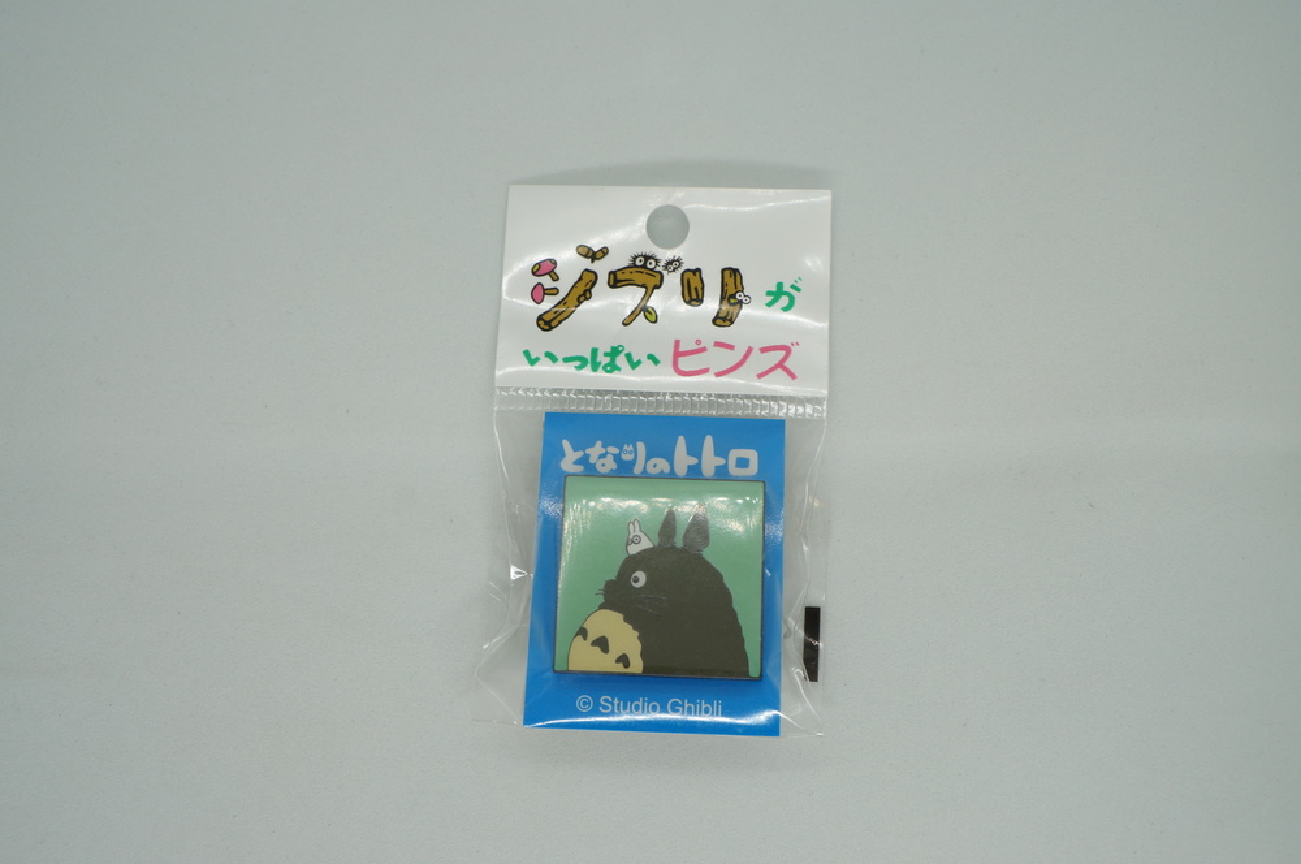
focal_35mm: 42
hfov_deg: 46.5
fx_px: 1516
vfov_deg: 31.8
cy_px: 432
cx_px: 650
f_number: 8
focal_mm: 28
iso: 200
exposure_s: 1/30
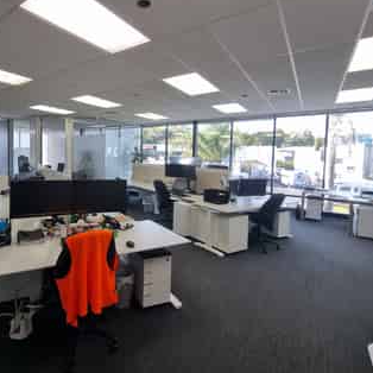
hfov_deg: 78.7
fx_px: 219
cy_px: 167
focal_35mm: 18
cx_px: 132
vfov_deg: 80.5
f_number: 2.2
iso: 50
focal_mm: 2.2
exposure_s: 1/110
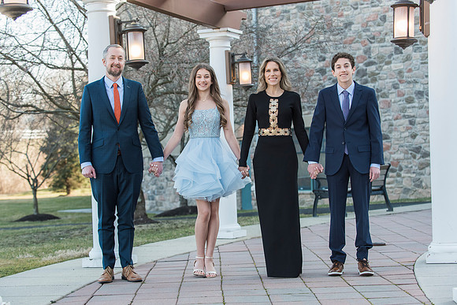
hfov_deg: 27.8
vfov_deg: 18.7
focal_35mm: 73
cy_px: 149
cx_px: 222
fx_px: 924
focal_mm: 70
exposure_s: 1/640
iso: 800
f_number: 4
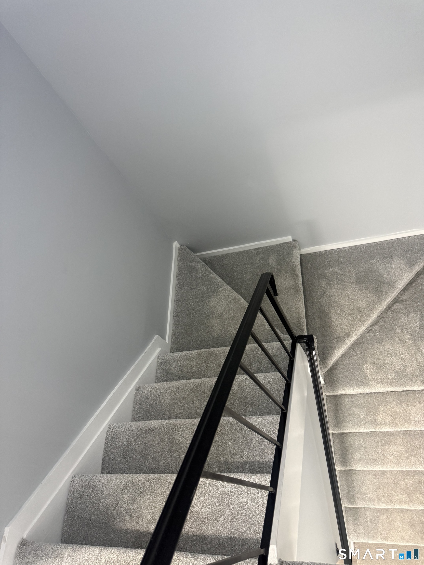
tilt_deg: -55.3
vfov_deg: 71.6
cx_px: 212
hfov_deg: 56.8
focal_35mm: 24
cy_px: 282
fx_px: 392
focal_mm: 6.76
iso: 320
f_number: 1.78
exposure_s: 1/60
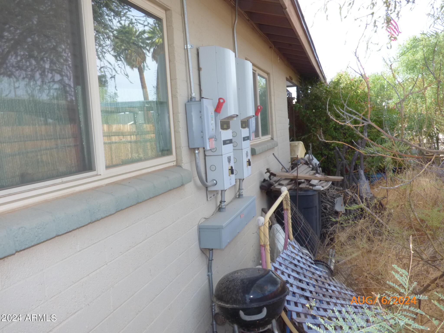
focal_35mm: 36
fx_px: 462
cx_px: 222
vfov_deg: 39.7
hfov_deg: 51.4
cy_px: 166
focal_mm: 6.47
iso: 160
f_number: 7.1
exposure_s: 1/60
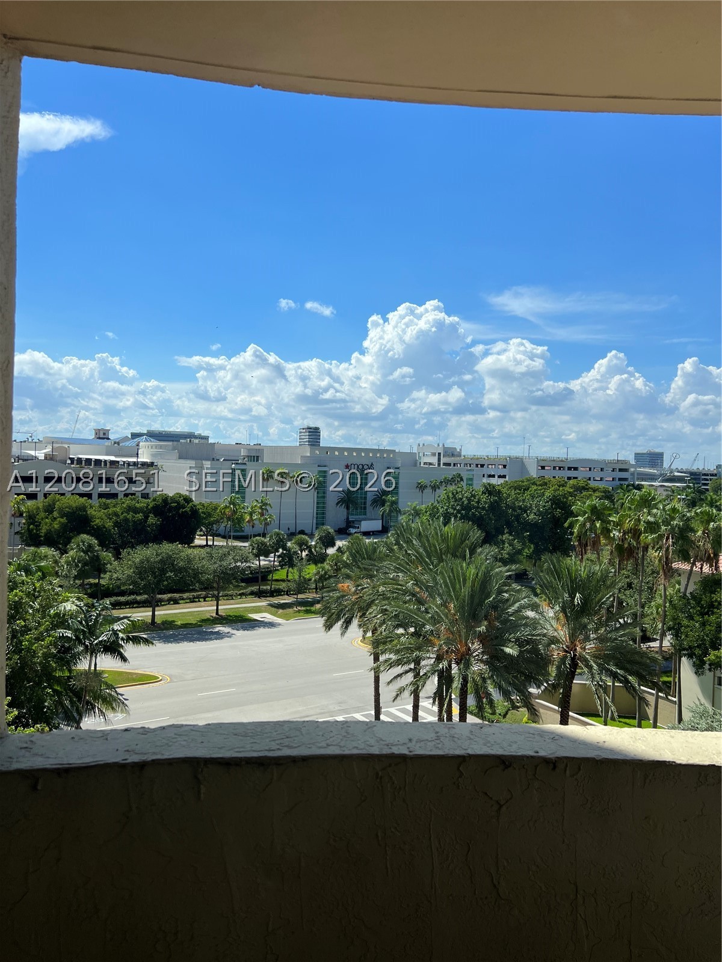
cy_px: 481
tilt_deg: -1.2
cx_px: 361
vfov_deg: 67.3
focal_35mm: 26
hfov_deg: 53.1
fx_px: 723
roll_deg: -3.9
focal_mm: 5.7
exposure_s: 1/2762
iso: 50
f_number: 1.5
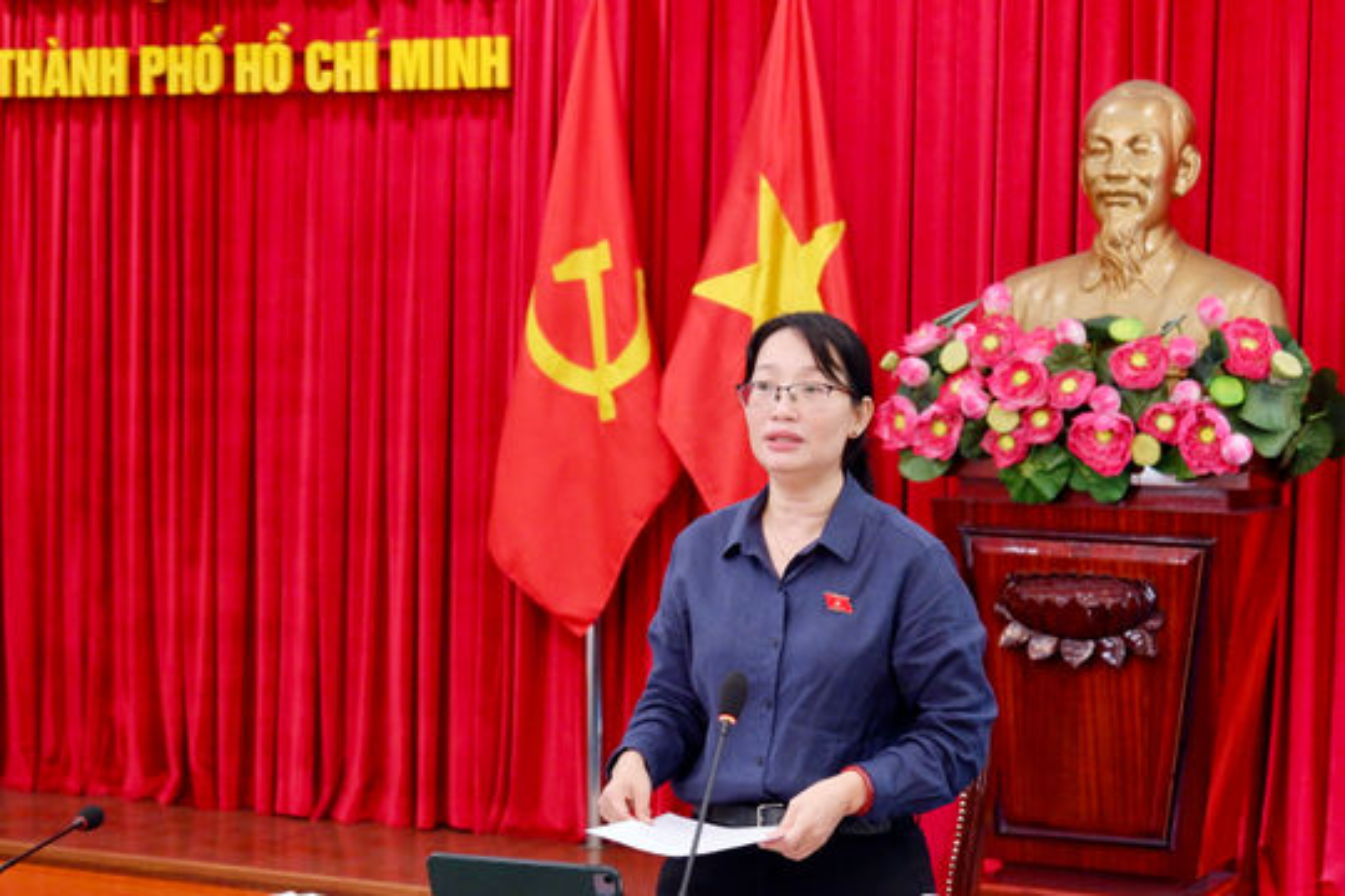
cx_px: 672
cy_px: 448
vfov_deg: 20.6
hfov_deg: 30.5
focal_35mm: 66
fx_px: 2466
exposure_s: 1/85
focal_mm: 44.7
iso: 3200
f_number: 4
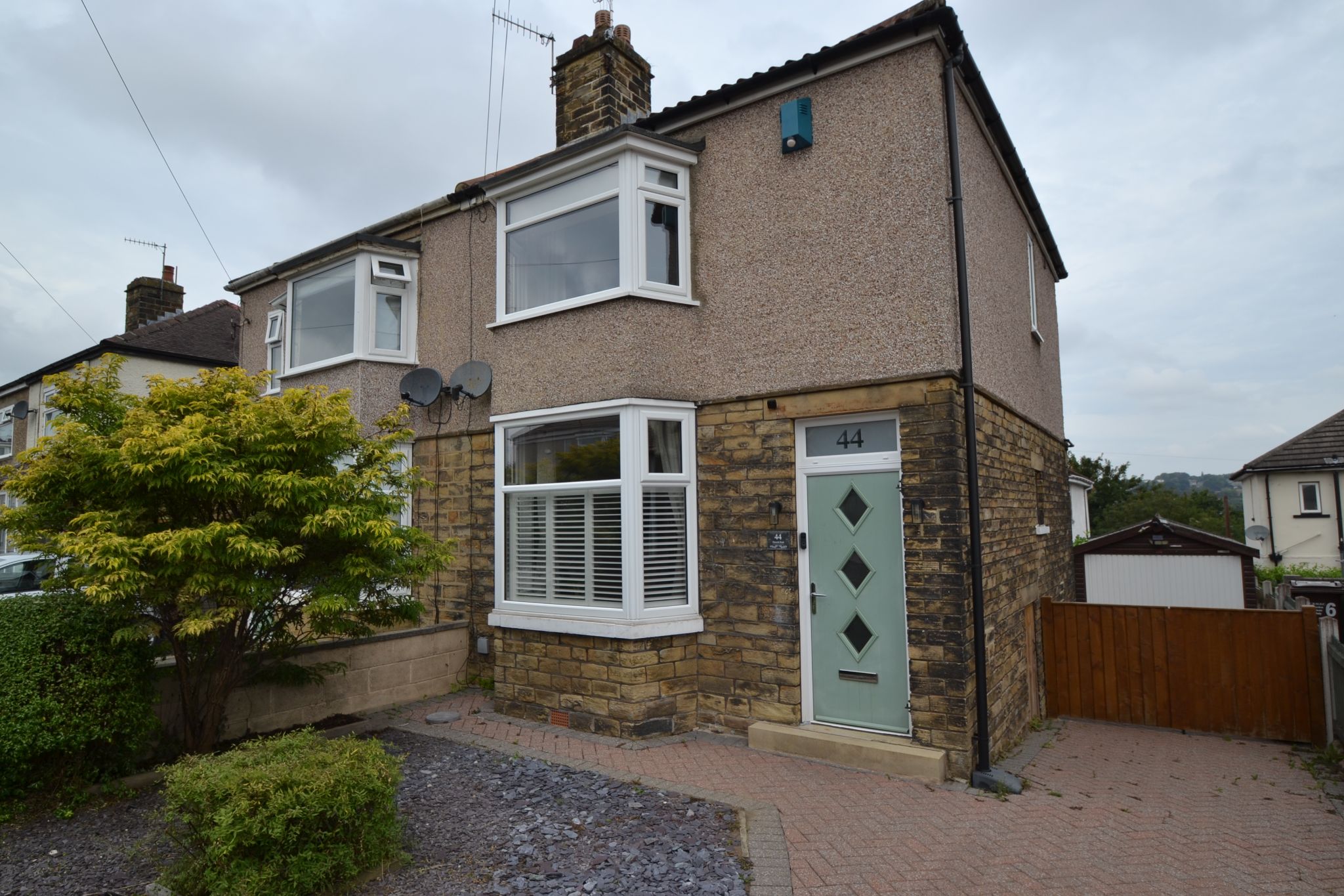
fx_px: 672
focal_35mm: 18
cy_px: 448
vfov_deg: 67.4
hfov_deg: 90.0
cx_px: 672
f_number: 7.1
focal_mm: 12
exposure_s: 1/200
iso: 100
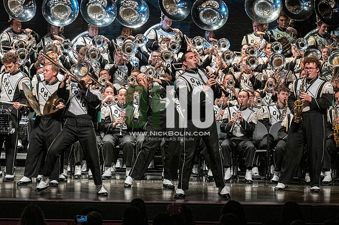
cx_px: 170
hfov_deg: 9.8
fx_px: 1976
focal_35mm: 210
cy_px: 112
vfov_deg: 6.5
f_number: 4
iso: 5000
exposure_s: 1/500
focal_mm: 140
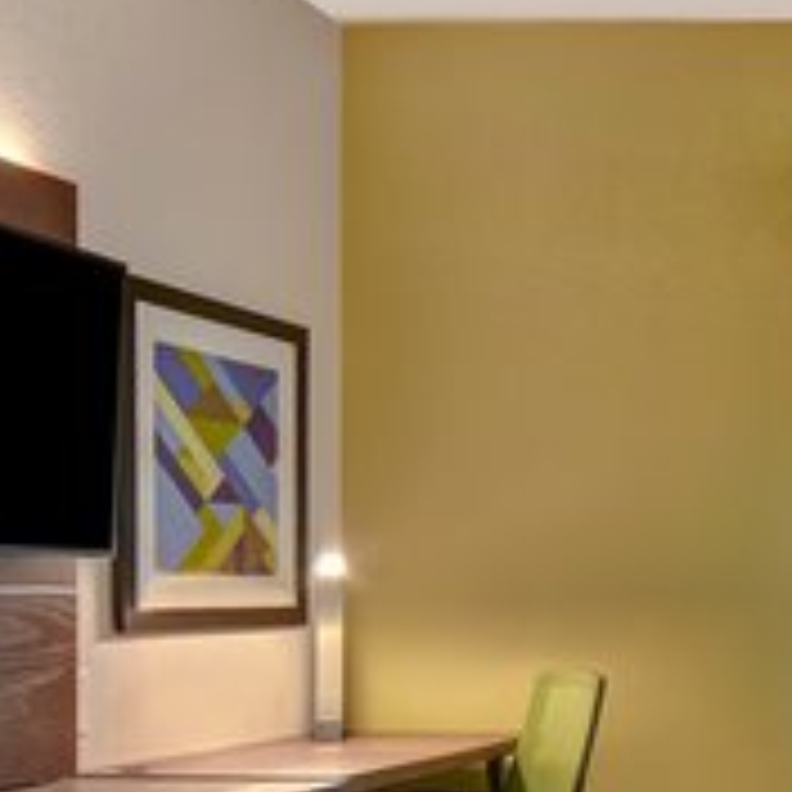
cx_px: 1066
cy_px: 772
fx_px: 1501
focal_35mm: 58
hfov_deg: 25.0
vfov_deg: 28.0
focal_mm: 10
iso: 250
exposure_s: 1/10
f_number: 7.1
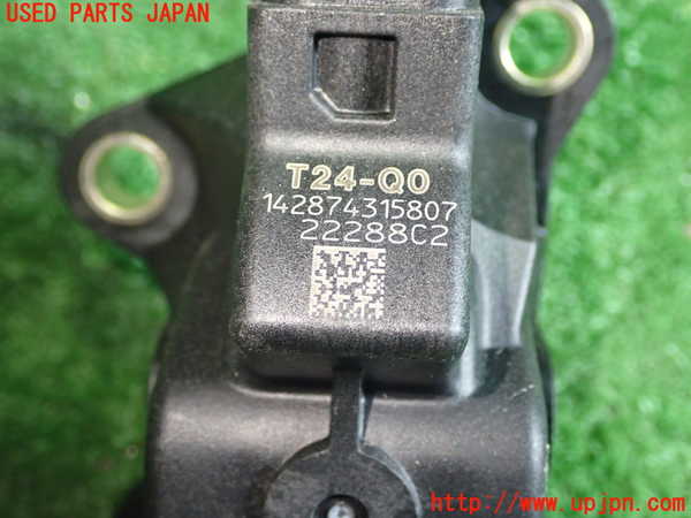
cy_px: 259
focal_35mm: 47
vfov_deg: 30.9
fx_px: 938
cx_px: 346
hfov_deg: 40.4
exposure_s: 1/50
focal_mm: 8.4
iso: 500
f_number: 3.1
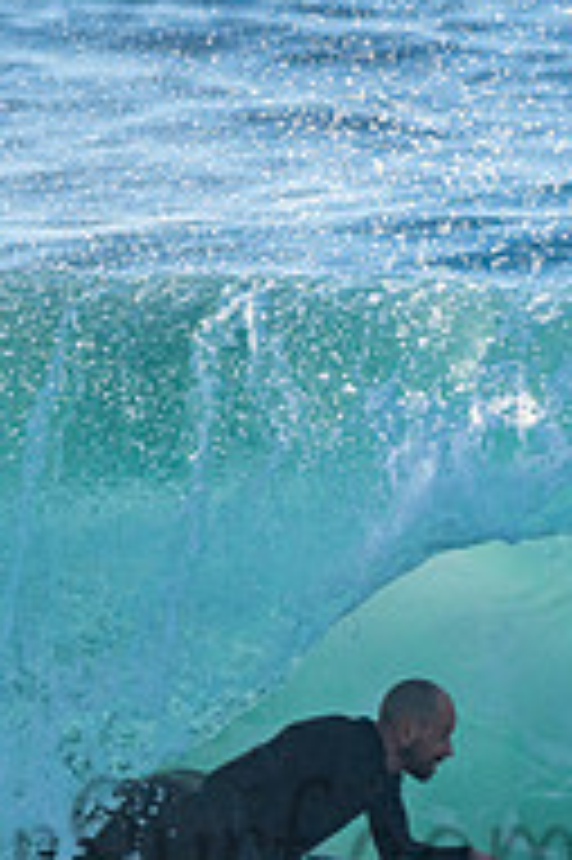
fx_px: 54458
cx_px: 266
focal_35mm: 2281
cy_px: 808
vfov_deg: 0.9
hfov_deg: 0.6
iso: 250
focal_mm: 500
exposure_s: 1/1250
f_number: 5.6
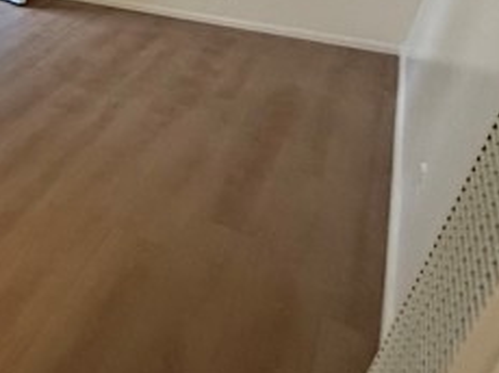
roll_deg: +3.2
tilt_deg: -23.4
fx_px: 562
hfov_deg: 34.6
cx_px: -141
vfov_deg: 35.5
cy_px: 74
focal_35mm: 39
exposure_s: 1/120
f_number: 2.2
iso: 500
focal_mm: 2.22
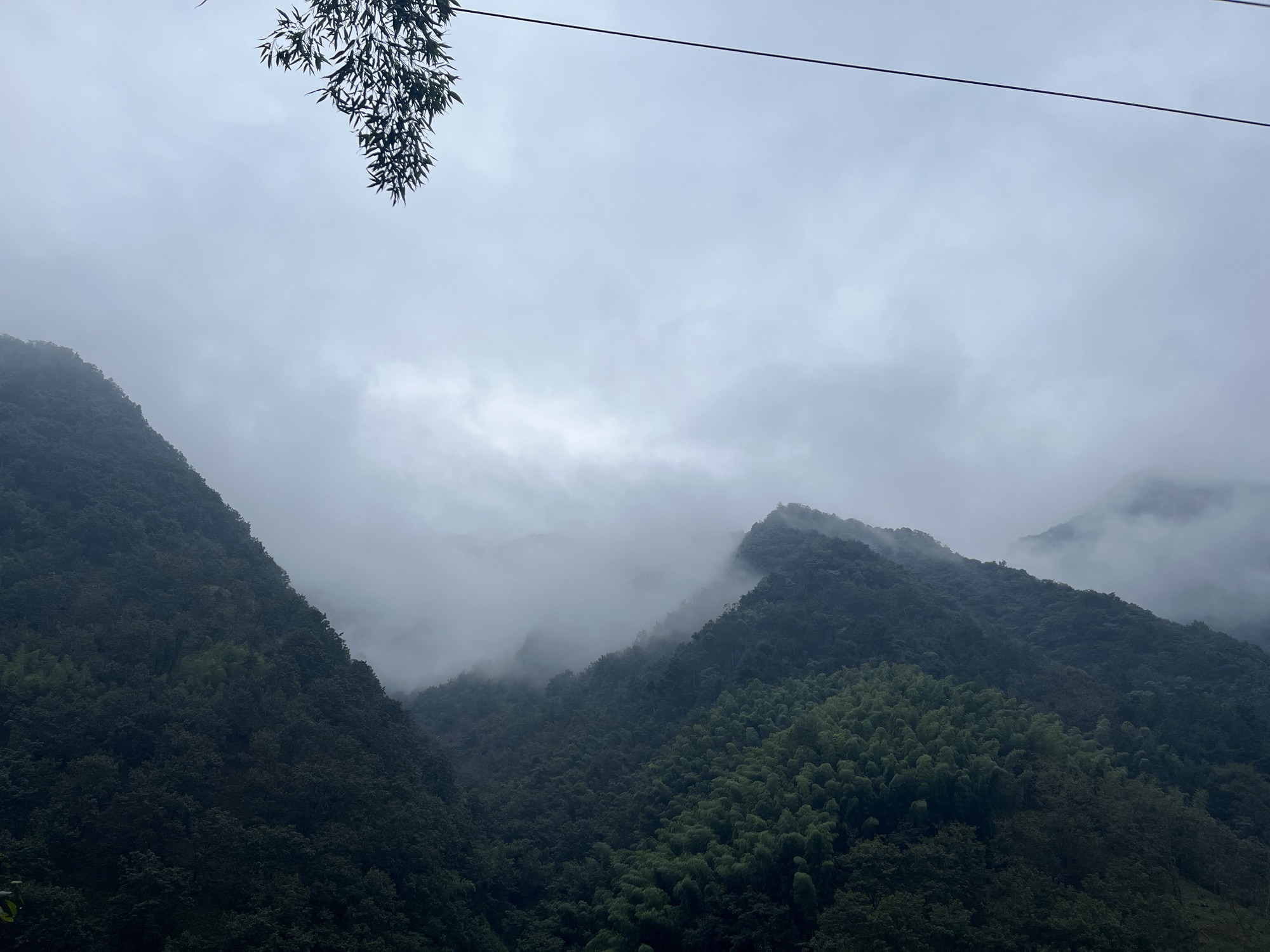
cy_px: 476
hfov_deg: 67.3
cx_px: 635
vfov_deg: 53.1
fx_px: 954
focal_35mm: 26
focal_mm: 5.1
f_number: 1.6
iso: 50
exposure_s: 1/1372
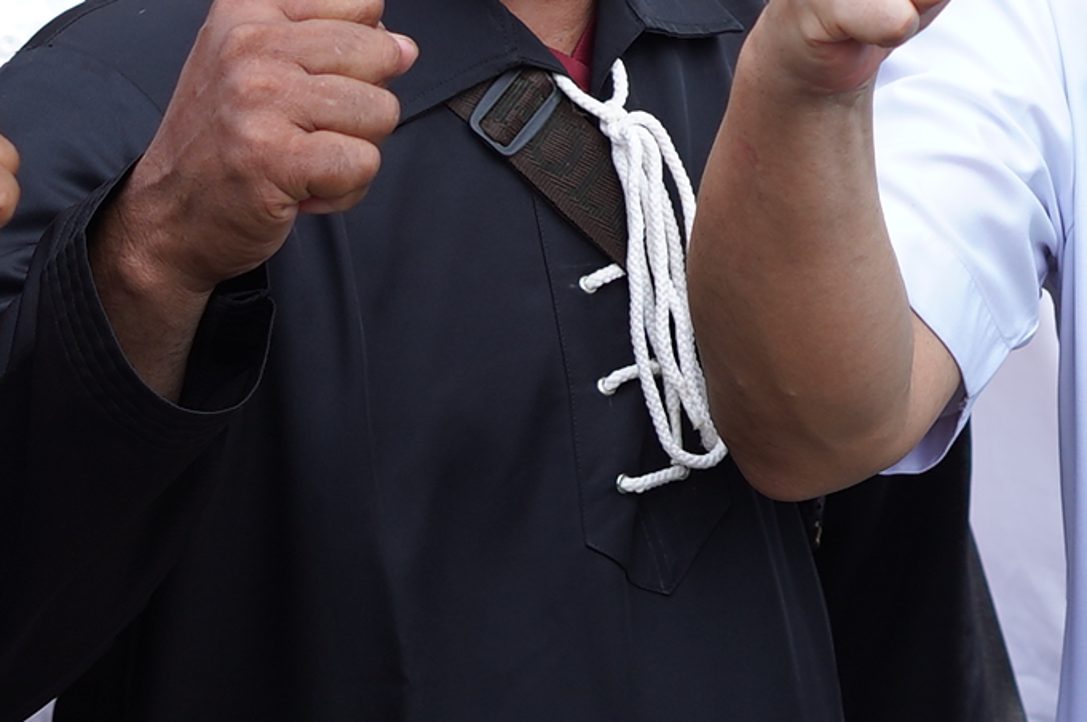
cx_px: 1413
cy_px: -262
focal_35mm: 221
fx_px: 6663
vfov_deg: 6.1
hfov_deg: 9.2
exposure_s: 1/400
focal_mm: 50
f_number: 2.8
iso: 100
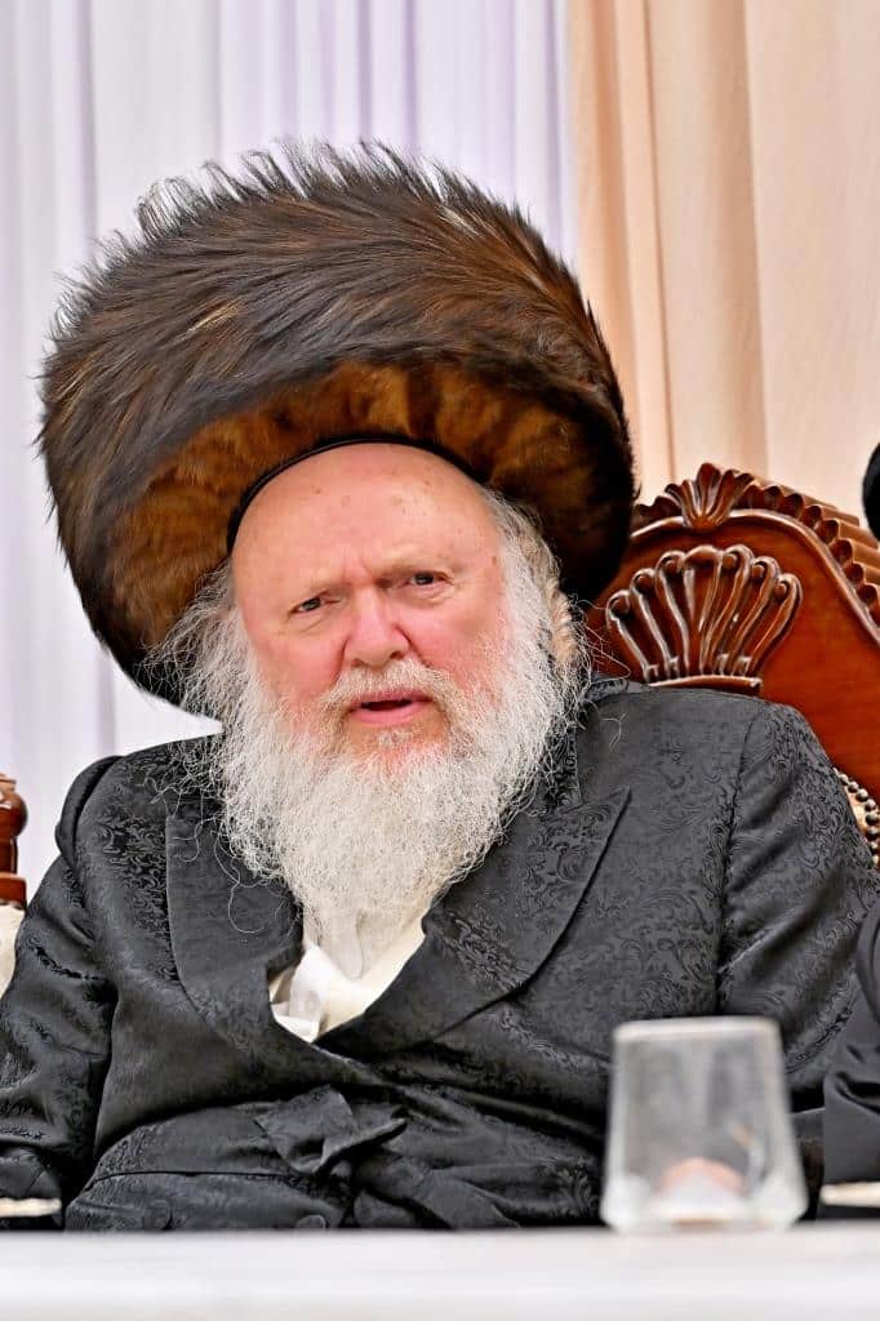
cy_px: 660
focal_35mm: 136
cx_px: 440
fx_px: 4990
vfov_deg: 15.1
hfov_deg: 10.1
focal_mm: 91
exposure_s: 1/200
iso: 640
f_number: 4
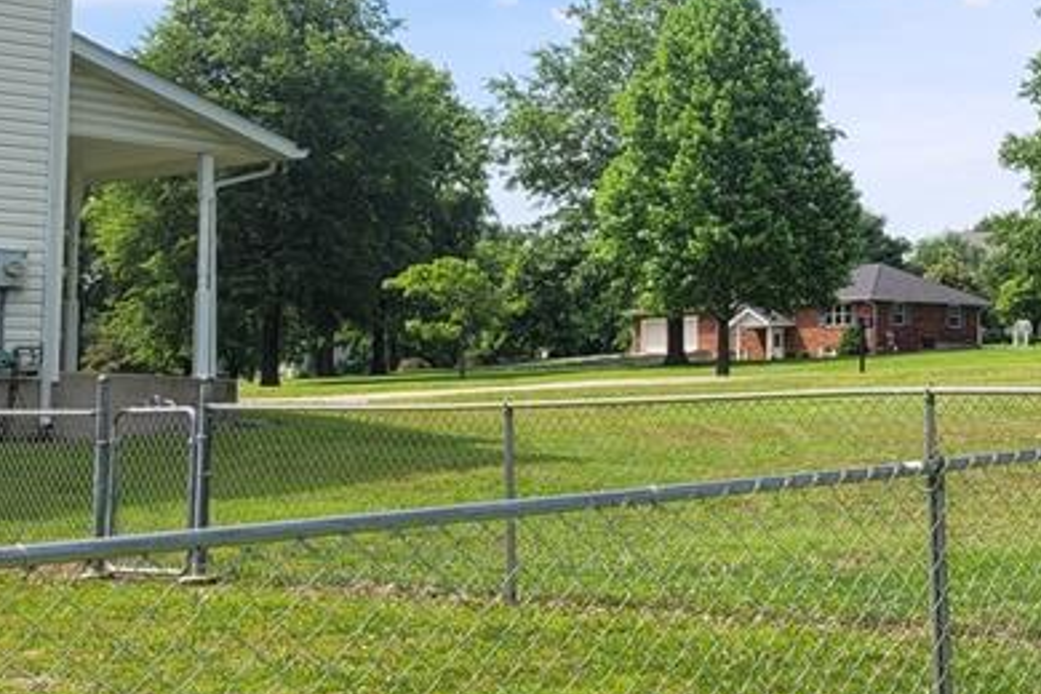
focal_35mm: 71
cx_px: 1265
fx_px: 2053
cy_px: 350
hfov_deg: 25.4
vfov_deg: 19.2
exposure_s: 1/1761
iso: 40
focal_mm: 5.4
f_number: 1.8
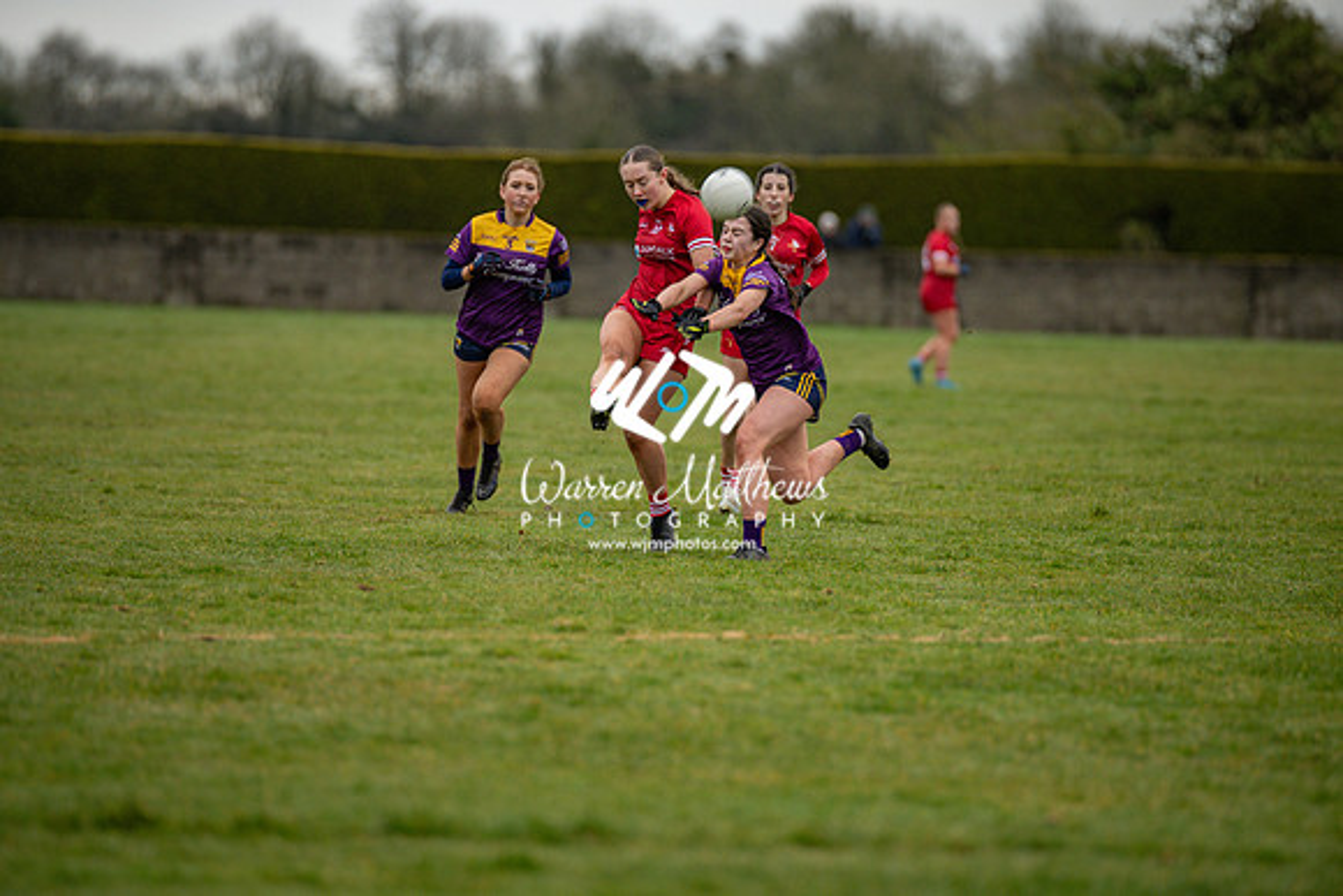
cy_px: 448
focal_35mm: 300
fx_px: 11194
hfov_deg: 6.9
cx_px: 672
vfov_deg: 4.6
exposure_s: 1/640
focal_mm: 300
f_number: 2.8
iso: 900
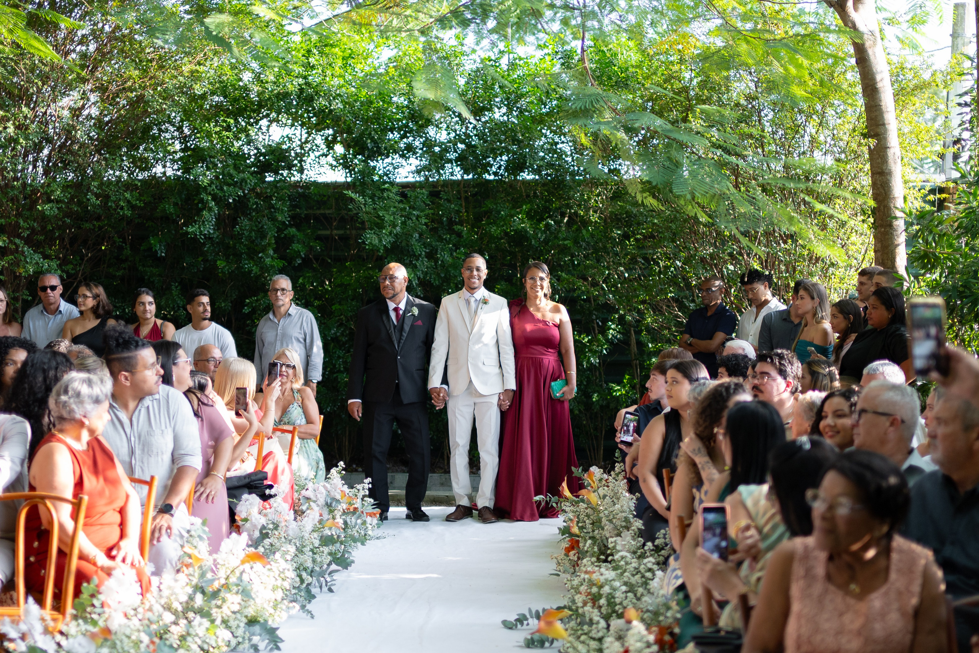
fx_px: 1425
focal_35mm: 52
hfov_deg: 37.9
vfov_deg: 25.8
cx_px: 492
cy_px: 326
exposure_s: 1/1250
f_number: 1.4
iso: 400
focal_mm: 35
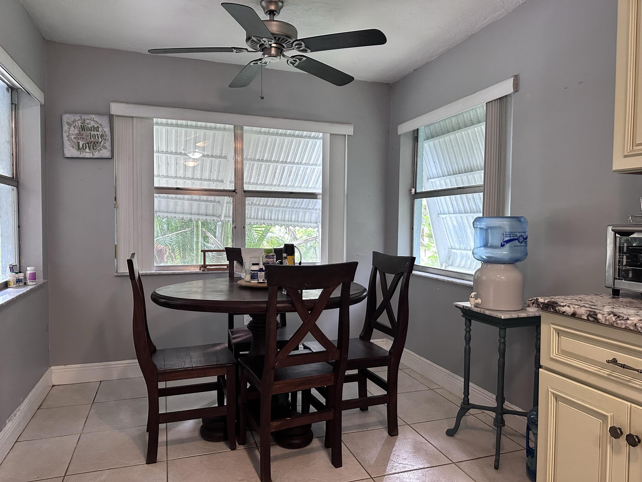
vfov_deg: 56.8
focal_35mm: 24
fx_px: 445
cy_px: 241
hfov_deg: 71.6
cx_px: 321
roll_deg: -1.3
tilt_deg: -3.2
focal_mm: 6.86
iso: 400
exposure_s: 1/60
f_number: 1.78
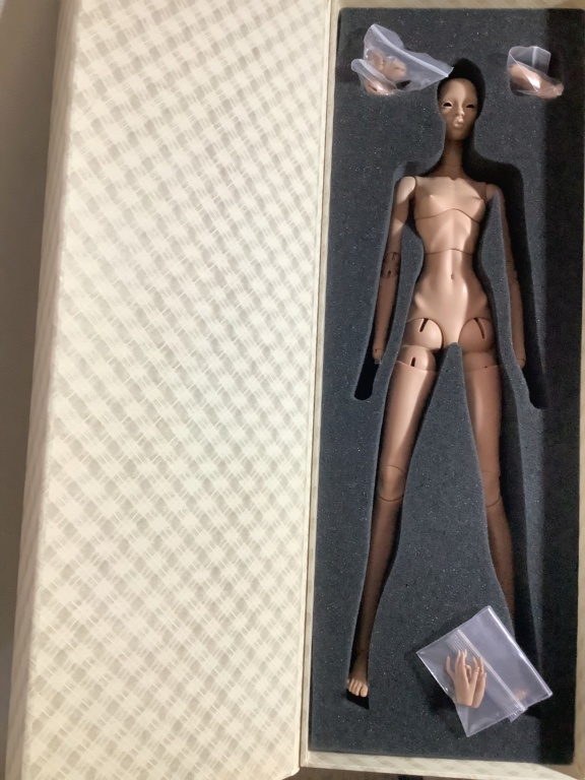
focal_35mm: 31
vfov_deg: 58.4
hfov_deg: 45.4
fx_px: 699
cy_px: 390
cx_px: 292
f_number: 2.4
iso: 320
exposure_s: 1/33
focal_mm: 3.3
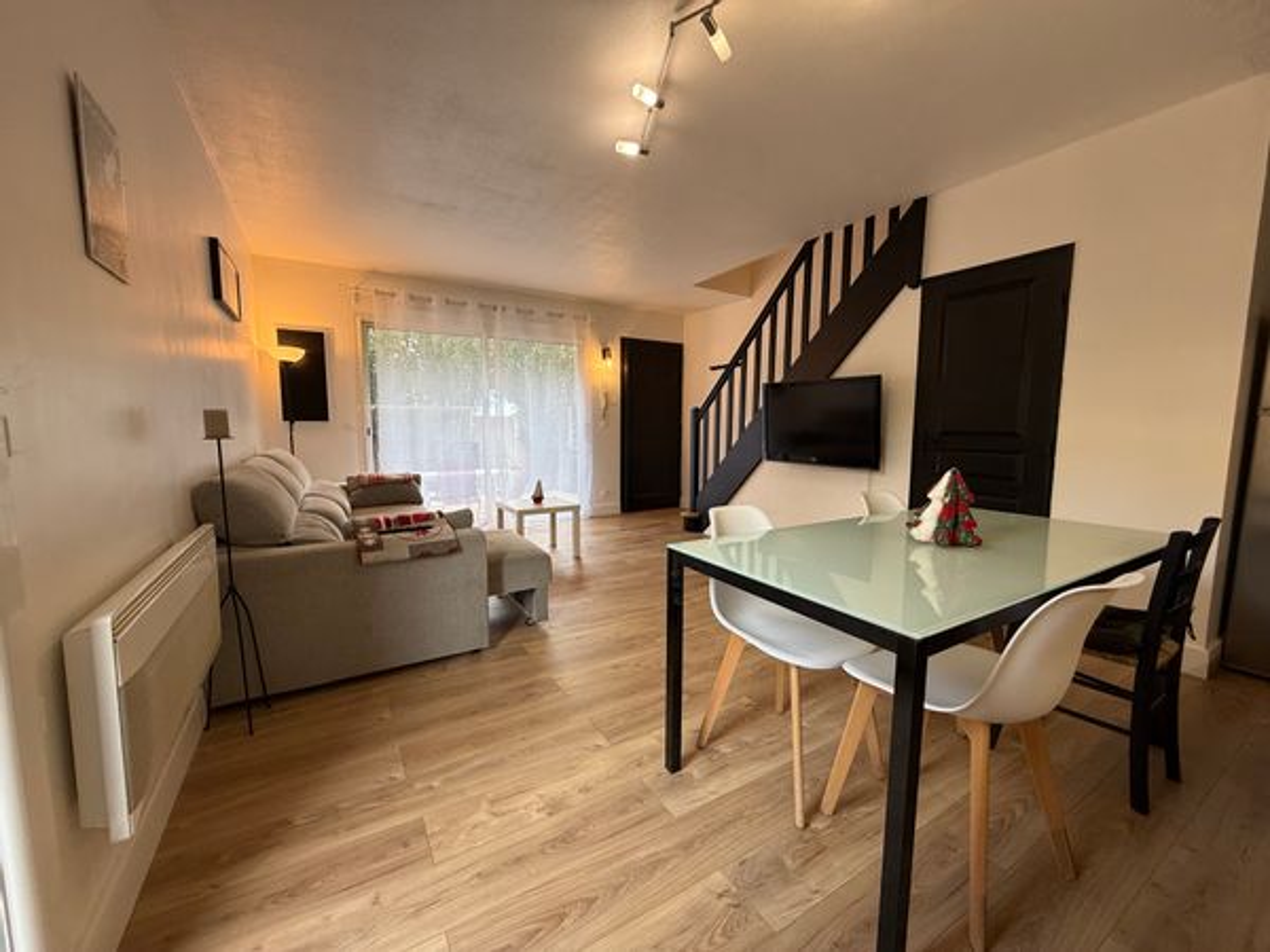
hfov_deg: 102.1
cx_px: 635
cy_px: 476
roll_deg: -0.2
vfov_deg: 85.7
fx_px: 514
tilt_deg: -5.8
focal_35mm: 14
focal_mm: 2.22
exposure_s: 1/100
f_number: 2.2
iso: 160
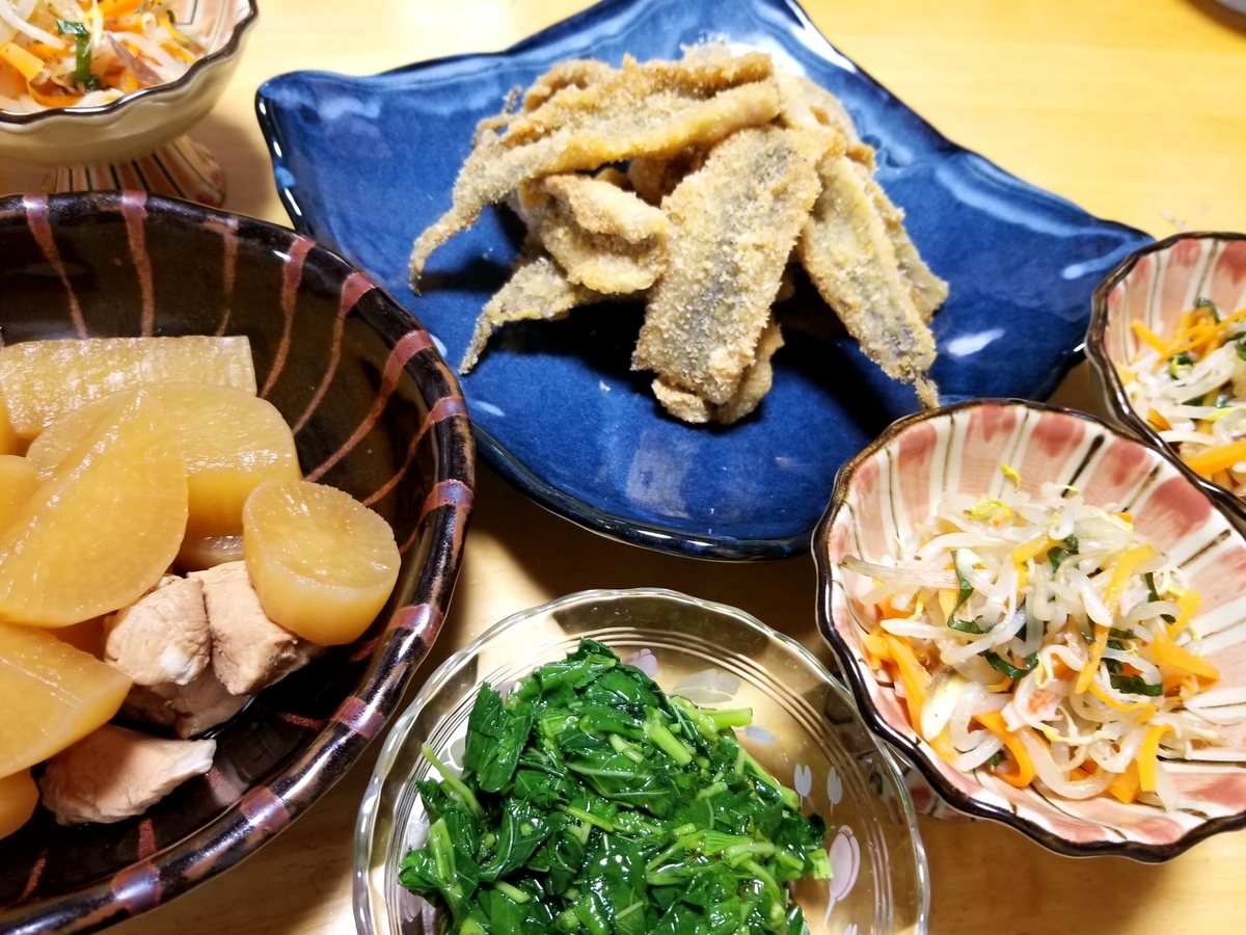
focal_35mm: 26
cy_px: 468
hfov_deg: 67.3
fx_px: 936
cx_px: 623
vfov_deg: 53.1
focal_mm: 4.3
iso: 160
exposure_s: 1/24
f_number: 1.7
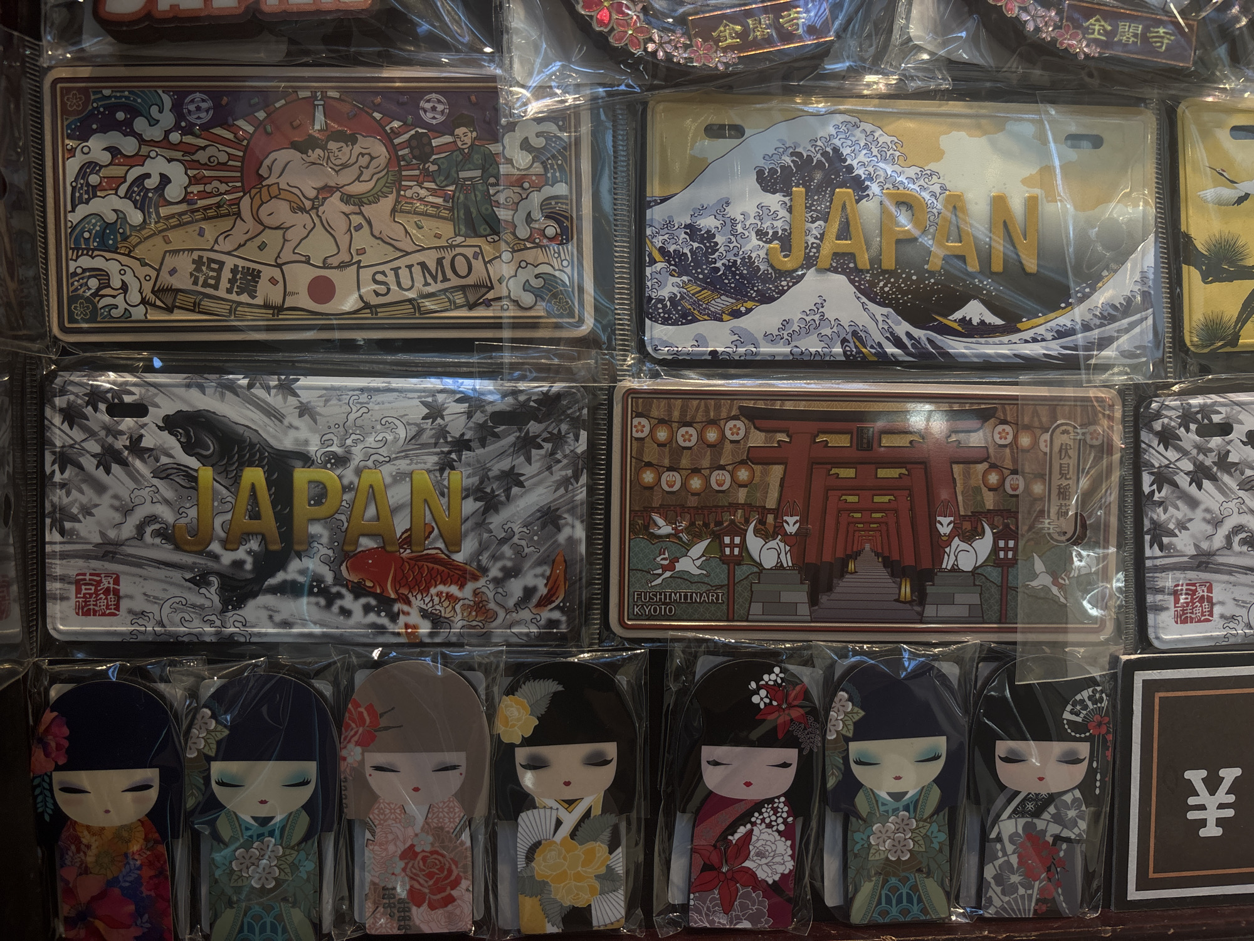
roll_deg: +0.8
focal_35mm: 26
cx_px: 627
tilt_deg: -4.6
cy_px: 470
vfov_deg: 53.1
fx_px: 942
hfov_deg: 67.3
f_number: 1.6
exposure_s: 1/120
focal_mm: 5.96
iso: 50
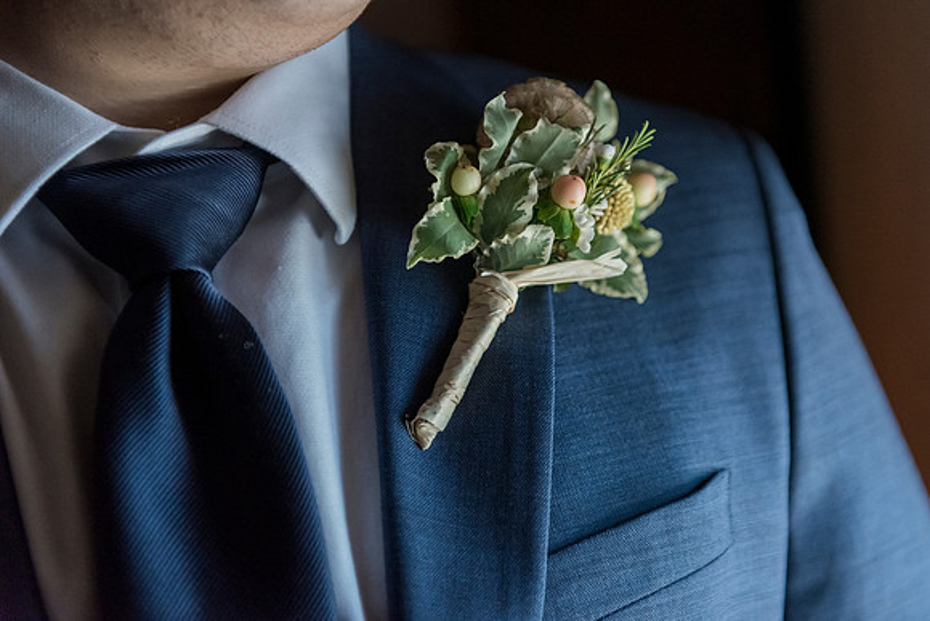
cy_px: 248
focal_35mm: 84
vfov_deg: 16.3
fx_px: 2171
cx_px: 558
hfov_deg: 24.1
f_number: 2.8
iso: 2500
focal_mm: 70
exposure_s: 1/800
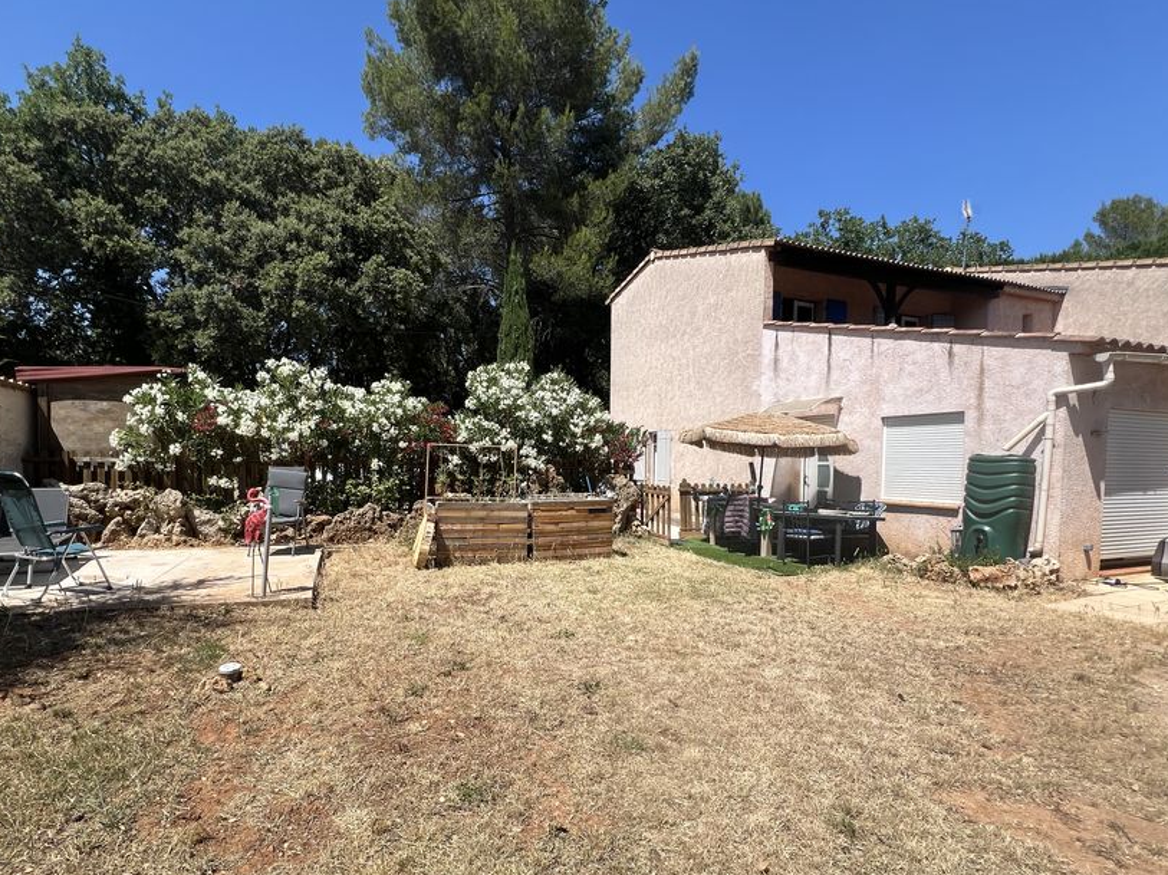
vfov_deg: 77.8
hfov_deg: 94.2
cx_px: 524
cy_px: 486
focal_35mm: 16
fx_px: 540
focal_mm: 1.57
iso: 32
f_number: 1.8
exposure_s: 1/1672
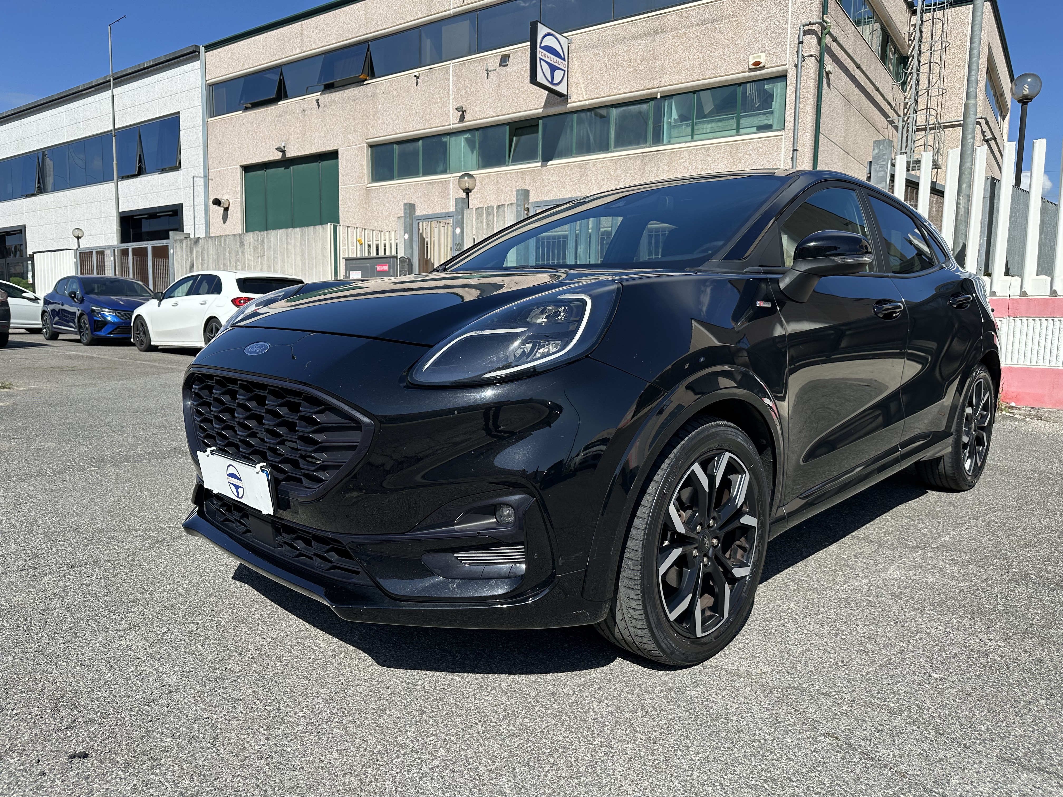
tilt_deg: -6.8
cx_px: 532
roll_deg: -1.0
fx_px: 737
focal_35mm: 24
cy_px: 398
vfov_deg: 56.8
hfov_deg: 71.6
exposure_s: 1/5000
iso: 80
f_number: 1.78
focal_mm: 6.86
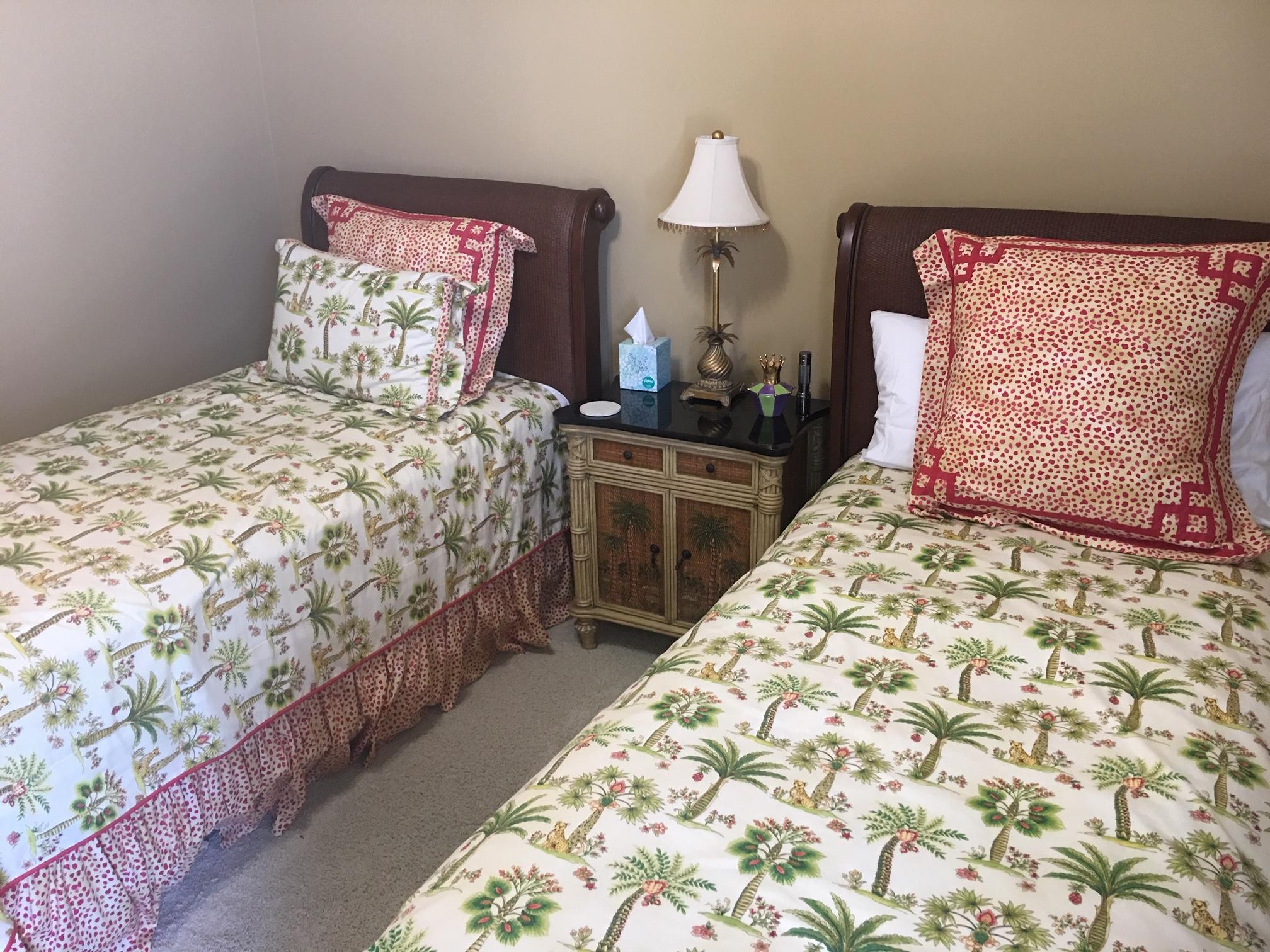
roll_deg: +1.1
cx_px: 635
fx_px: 1064
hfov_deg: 61.7
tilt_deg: -21.4
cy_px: 476
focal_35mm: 29
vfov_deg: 48.2
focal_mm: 4.15
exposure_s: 1/15
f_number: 2.2
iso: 50
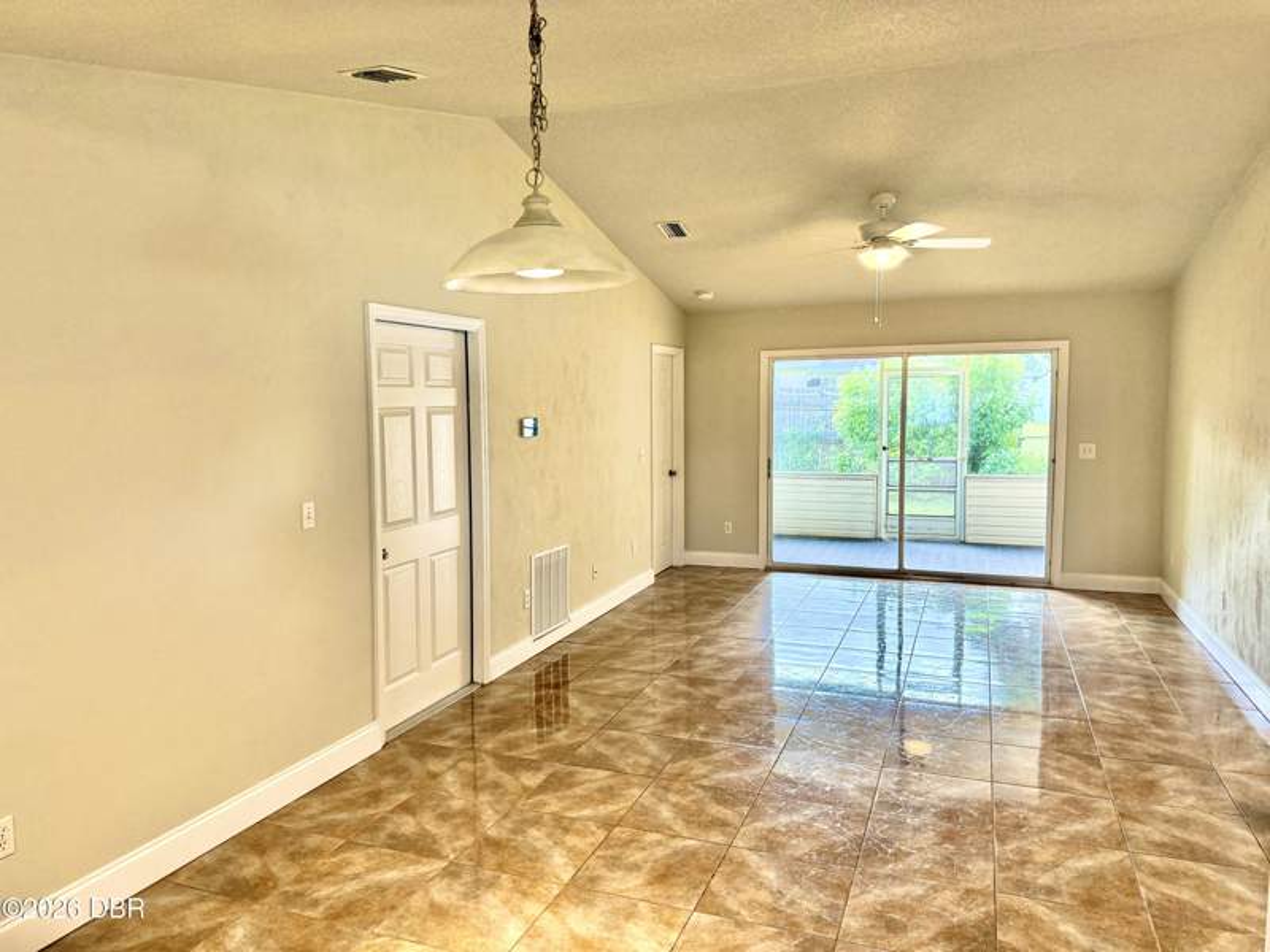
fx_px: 881
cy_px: 476
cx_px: 635
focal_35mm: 24
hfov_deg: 71.6
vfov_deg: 56.8
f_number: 1.78
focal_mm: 6.76
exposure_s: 1/156
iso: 200
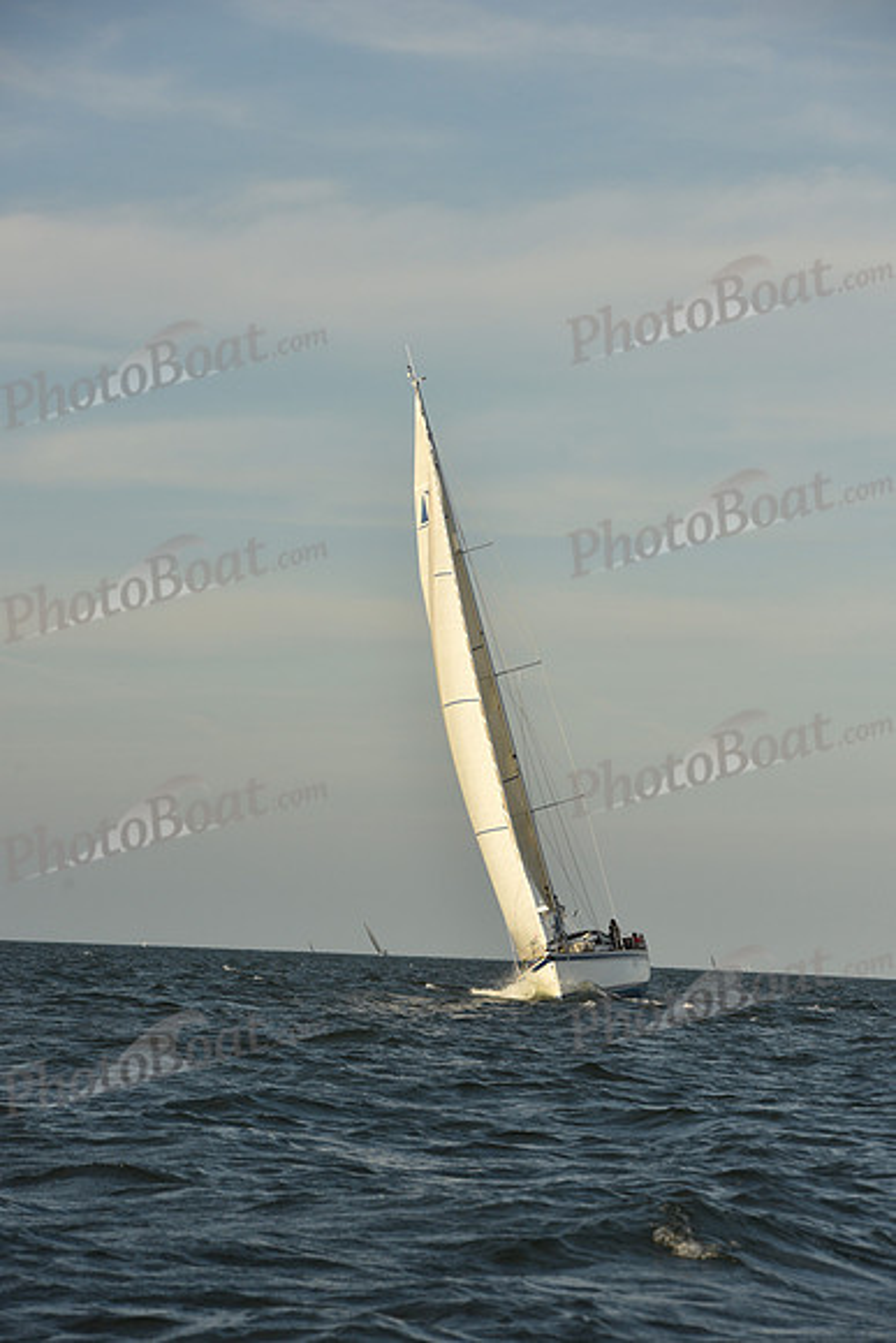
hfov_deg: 10.2
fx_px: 5037
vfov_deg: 15.2
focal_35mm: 135
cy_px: 672
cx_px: 448
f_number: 7.1
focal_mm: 135
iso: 250
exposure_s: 1/1000
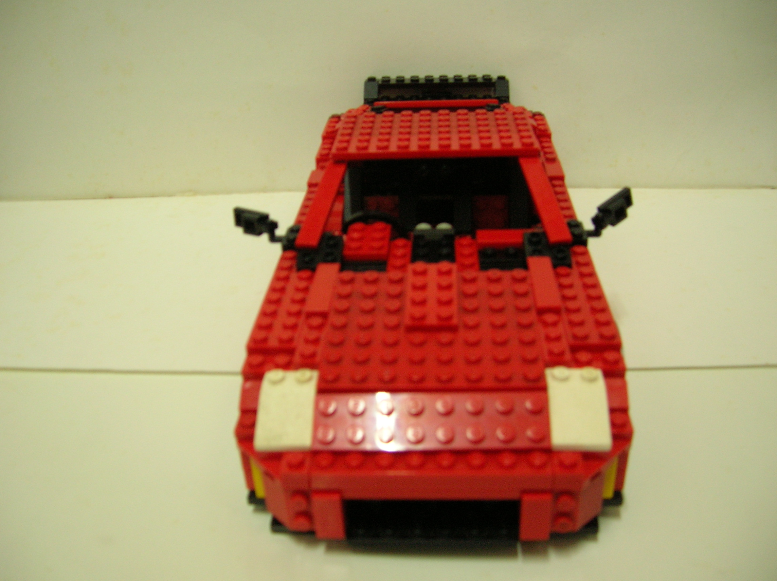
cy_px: 290
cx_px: 388
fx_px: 763
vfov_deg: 41.7
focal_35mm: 34
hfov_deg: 54.0
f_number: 2.9
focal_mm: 5.7
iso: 109
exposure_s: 1/3.9
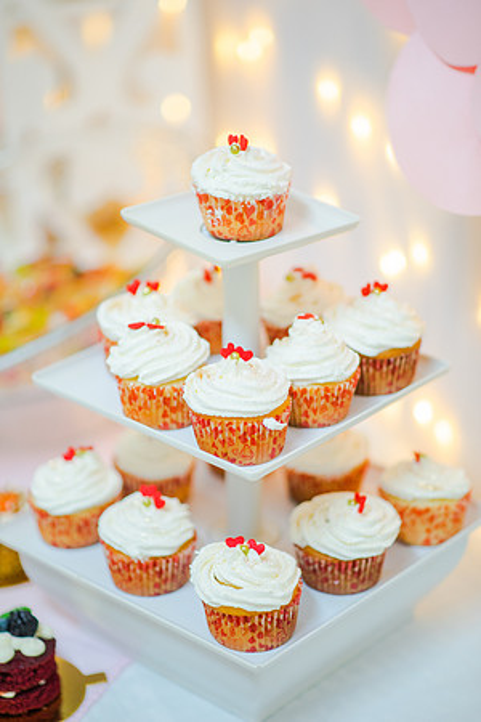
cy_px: 361
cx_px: 240
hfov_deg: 16.1
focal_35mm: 85
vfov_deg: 23.9
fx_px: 1703
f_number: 1.8
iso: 800
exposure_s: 1/125
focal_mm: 85
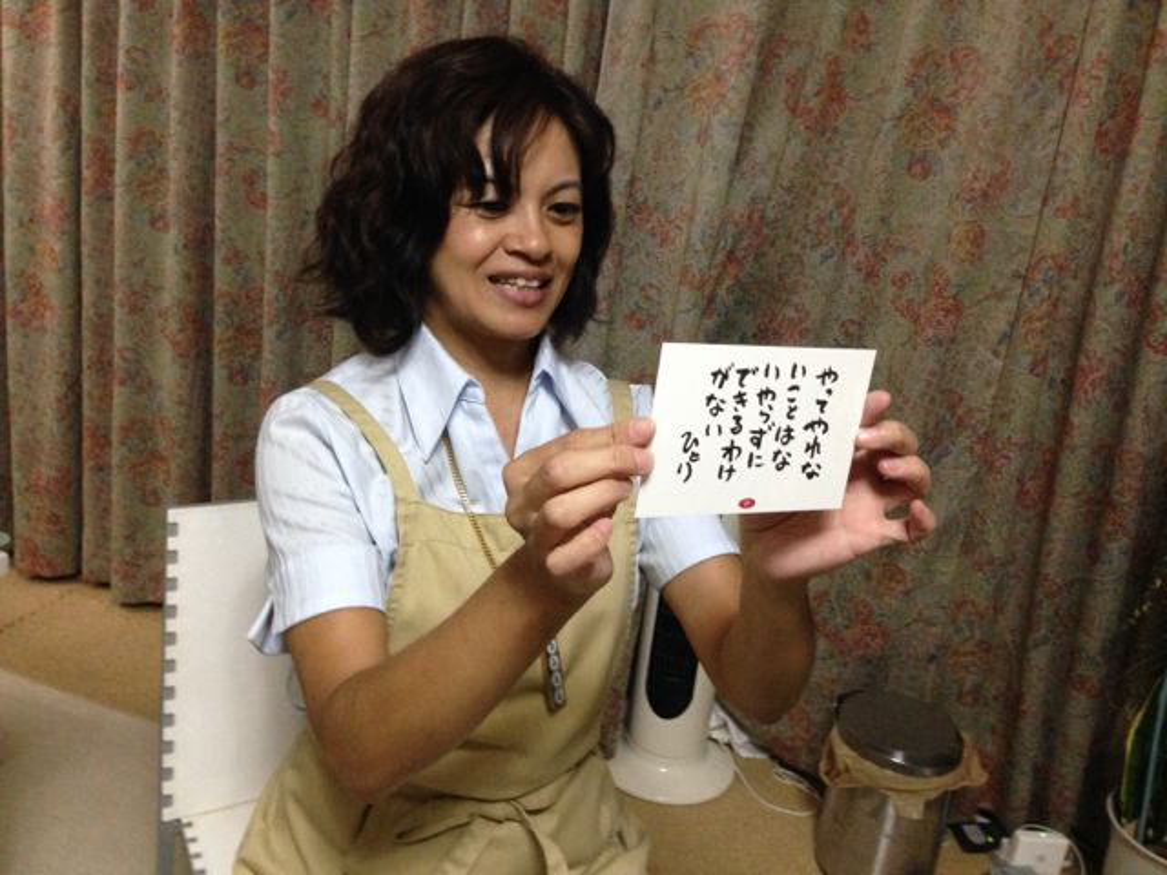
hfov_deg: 55.4
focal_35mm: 33
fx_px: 1113
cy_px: 438
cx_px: 584
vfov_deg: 42.9
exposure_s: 1/17
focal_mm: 4.12
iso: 400
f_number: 2.4
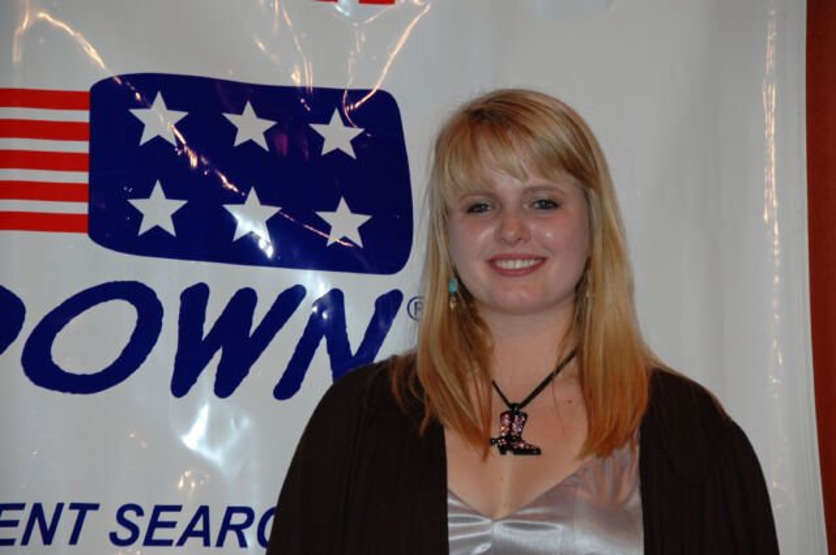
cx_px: 418
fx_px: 3653
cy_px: 278
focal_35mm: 158
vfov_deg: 8.7
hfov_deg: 13.1
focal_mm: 105
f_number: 5.6
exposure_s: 1/60
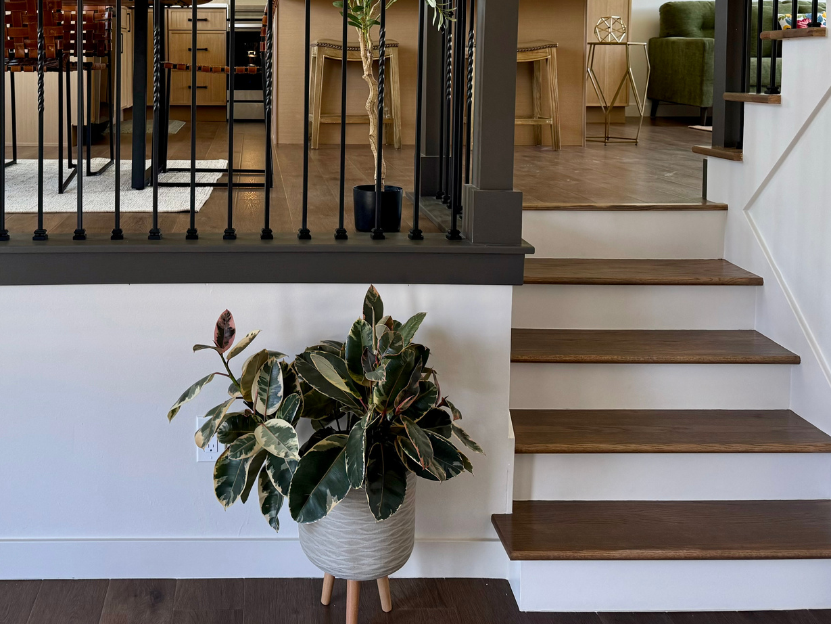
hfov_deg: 45.9
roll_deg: +0.0
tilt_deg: -3.7
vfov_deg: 34.6
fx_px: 960
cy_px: 108
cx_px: 262
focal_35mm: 40
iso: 160
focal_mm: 6.76
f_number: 1.78
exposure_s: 1/120
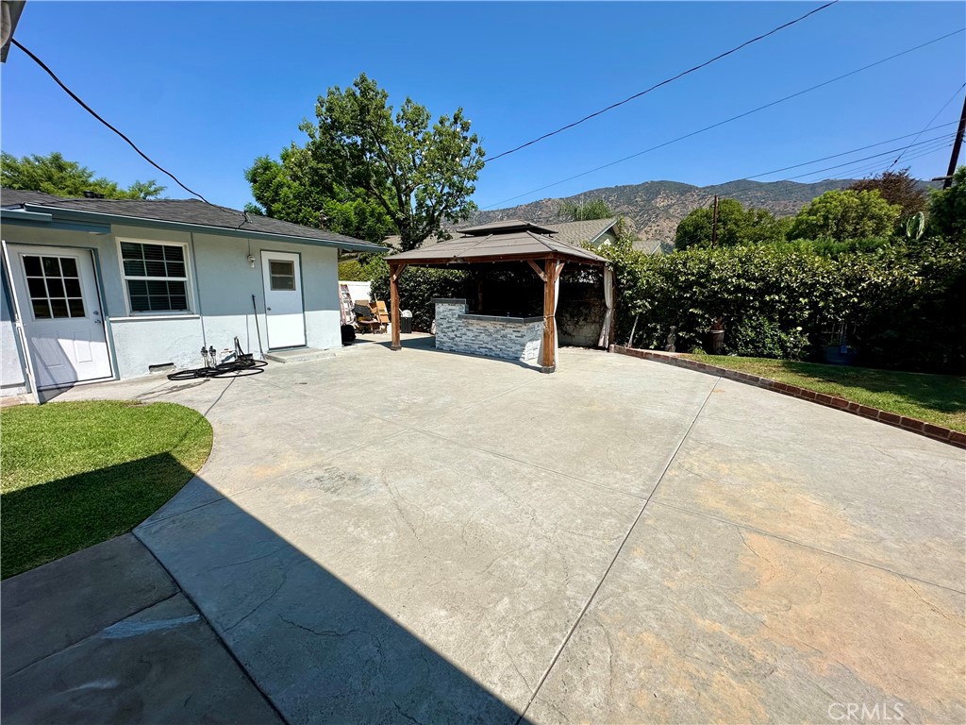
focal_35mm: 14
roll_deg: -1.2
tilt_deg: -11.2
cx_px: 483
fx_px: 391
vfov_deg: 85.7
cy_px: 362
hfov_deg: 102.1
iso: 50
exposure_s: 1/2959
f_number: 2.2
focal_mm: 2.22
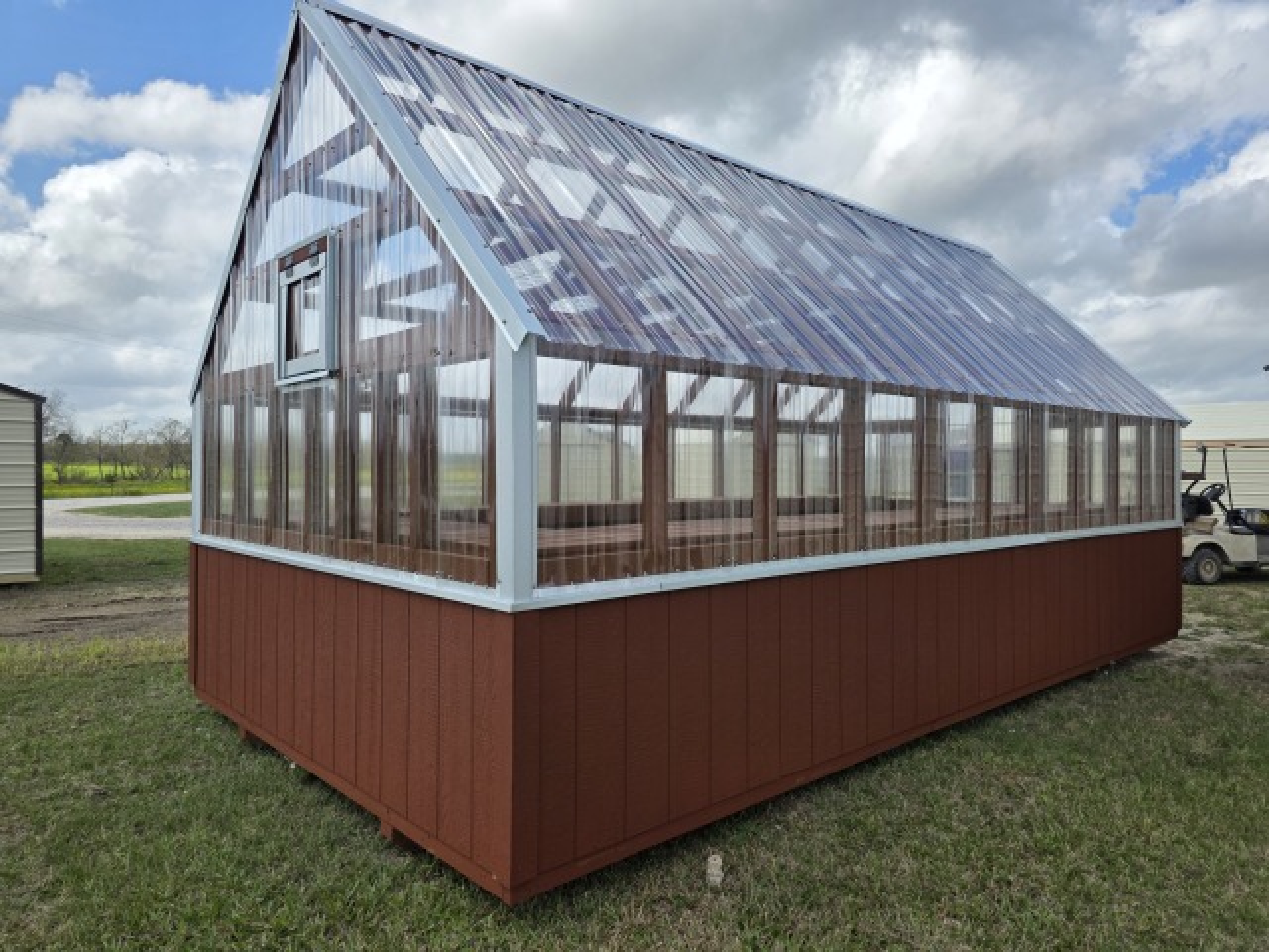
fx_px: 843
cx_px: 634
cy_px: 476
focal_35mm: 23
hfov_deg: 73.9
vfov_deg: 58.9
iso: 80
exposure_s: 1/5958
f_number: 1.7
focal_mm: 6.3
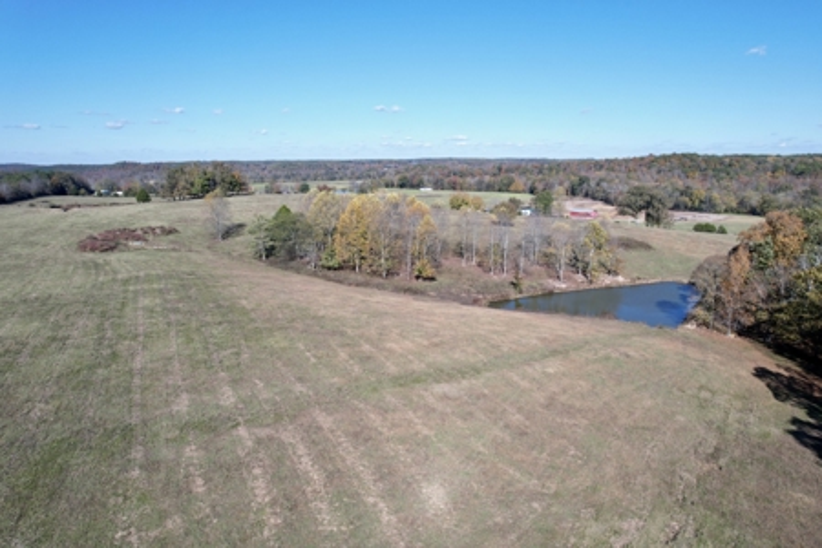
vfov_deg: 57.2
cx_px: 411
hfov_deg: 78.6
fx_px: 502
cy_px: 274
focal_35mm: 22
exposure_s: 1/1500
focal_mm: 8.38
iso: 110
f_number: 2.8
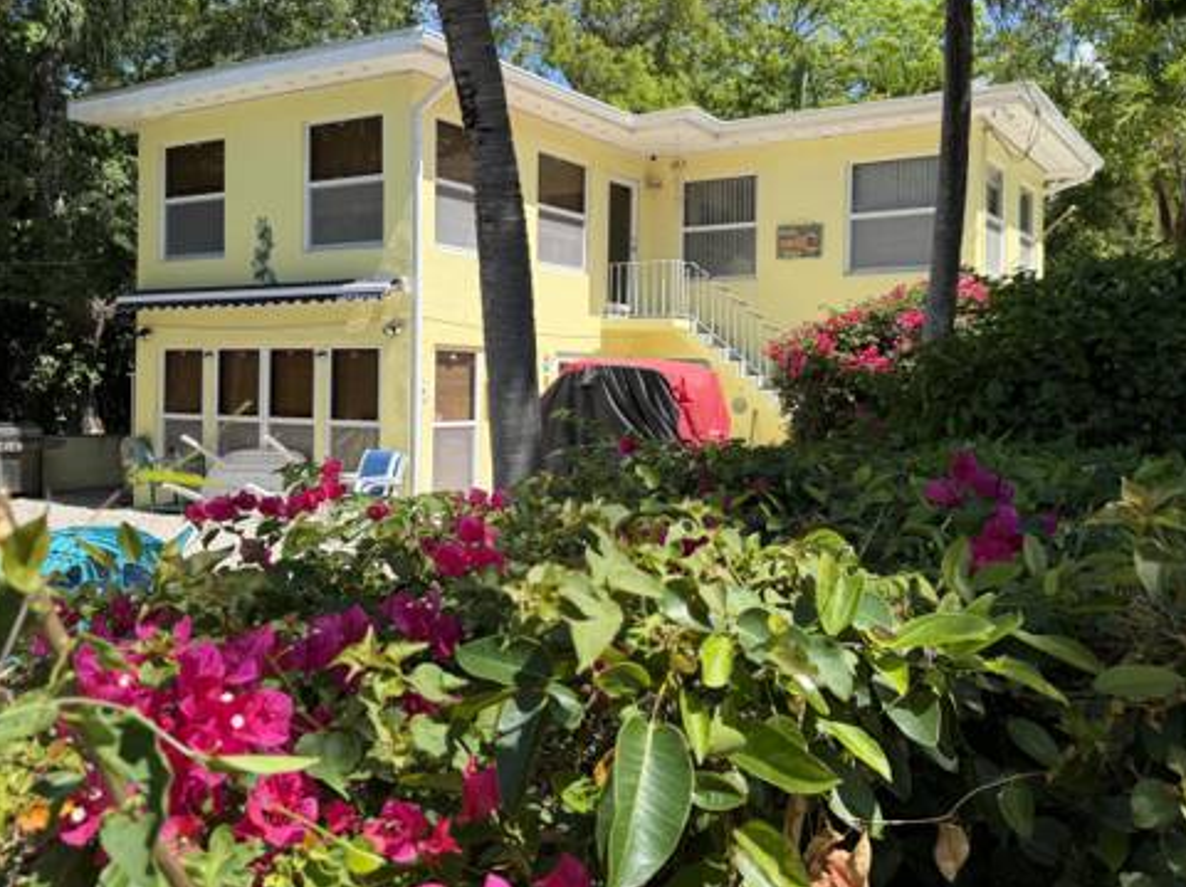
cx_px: 581
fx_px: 1095
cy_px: 377
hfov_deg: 56.9
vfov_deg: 44.0
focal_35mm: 32
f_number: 1.78
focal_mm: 6.76
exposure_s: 1/2525
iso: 80
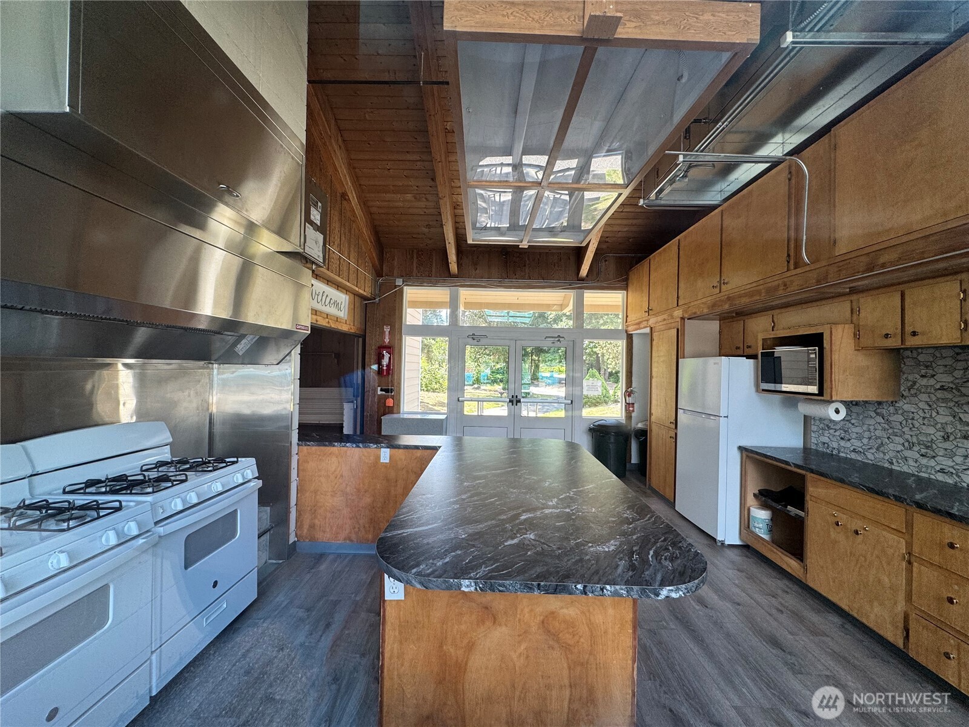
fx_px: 392
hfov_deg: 102.1
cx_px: 484
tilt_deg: -0.8
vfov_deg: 85.7
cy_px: 364
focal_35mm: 14
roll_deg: -1.2
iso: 100
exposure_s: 1/99
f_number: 2.2
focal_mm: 2.22
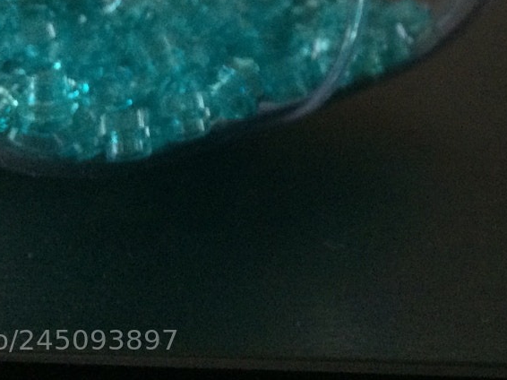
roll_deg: +2.7
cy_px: -127
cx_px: 425
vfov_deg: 16.8
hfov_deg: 23.4
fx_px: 1200
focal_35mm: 82
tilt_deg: -13.9
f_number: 2.2
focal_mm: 4.15
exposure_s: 1/33
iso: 320
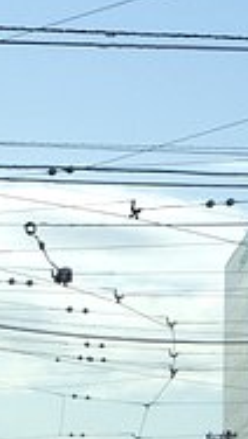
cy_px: 194
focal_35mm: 317
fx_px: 3699
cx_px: 309
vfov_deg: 6.8
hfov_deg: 3.8
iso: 50
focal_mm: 17.4
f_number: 7.7
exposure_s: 1/320
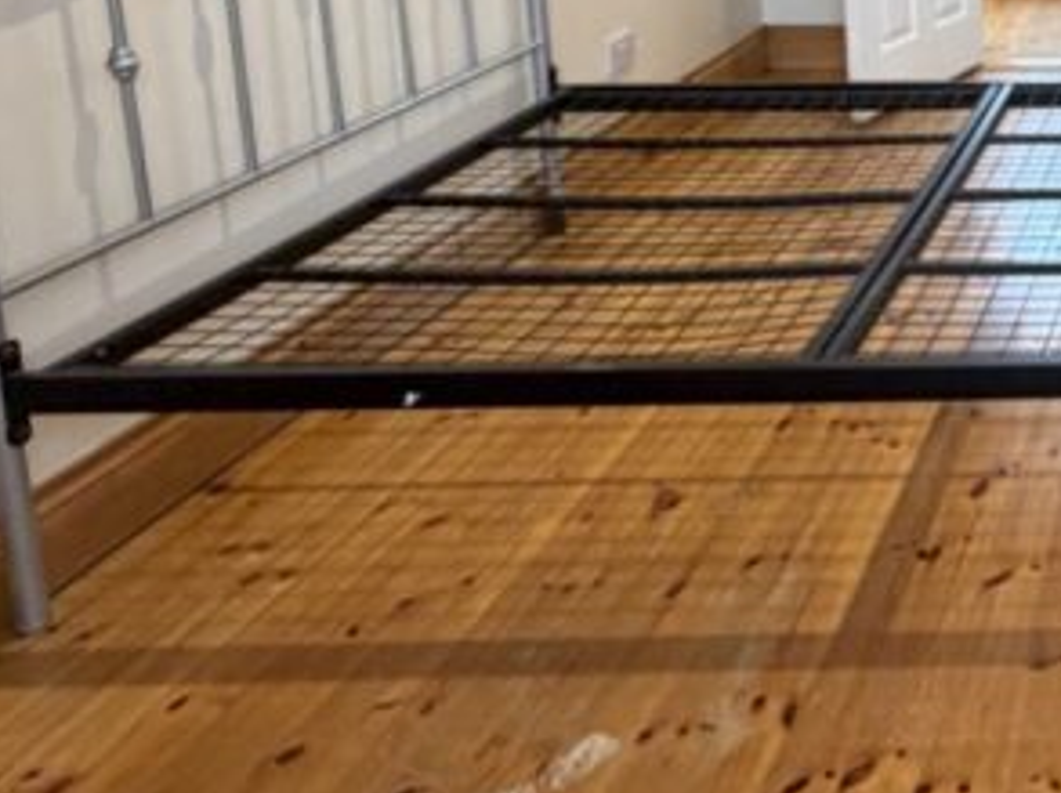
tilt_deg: -10.1
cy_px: -43
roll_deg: -0.3
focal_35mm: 49
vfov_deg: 27.5
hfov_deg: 31.6
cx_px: 1318
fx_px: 1500
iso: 250
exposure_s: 1/50
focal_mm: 2.22
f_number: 2.2
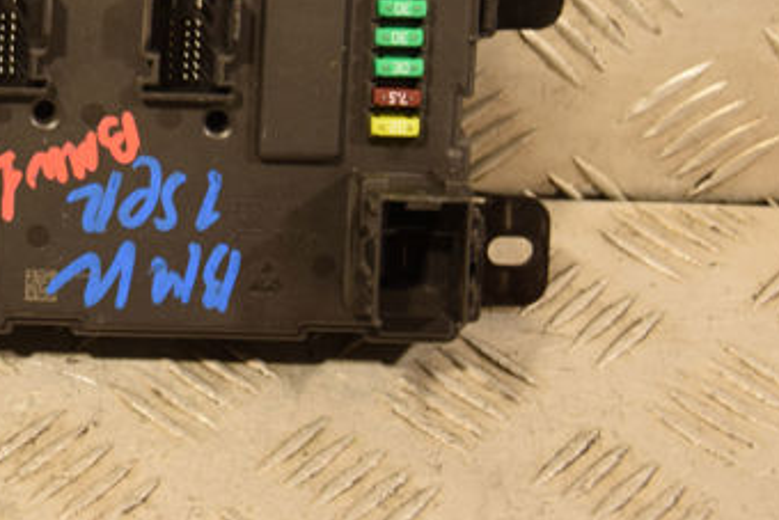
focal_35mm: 141
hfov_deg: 14.4
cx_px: 60
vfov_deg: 9.7
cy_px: 39
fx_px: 3052
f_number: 5.6
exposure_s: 1/125
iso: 800
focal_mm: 50
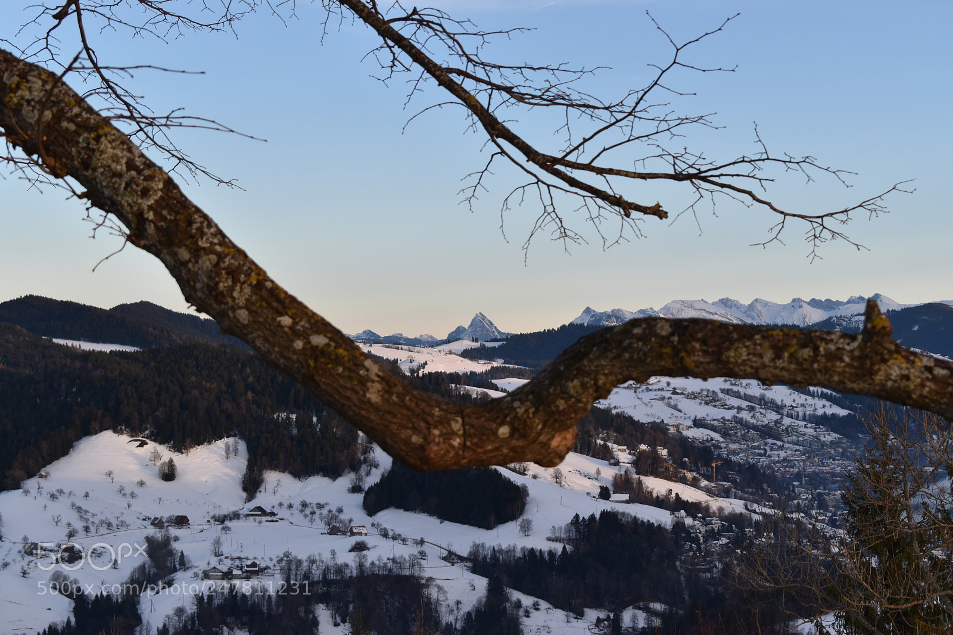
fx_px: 2183
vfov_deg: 16.5
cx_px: 476
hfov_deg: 24.6
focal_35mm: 82
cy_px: 318
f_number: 8
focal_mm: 55
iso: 320
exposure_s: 1/250
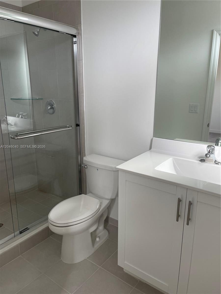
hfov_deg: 53.1
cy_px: 147
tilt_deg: -15.4
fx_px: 221
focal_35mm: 26
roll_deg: -0.4
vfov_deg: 67.3
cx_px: 110
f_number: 1.6
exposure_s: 1/120
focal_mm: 5.1
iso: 64
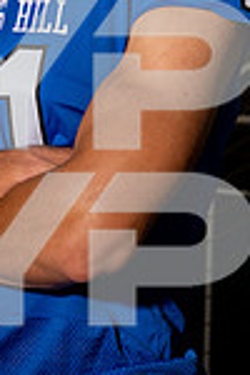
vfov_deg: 10.1
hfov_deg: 6.7
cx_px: 65
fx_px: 2125
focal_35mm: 204
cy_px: 75
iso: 100
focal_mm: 68
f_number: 7.1
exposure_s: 1/250
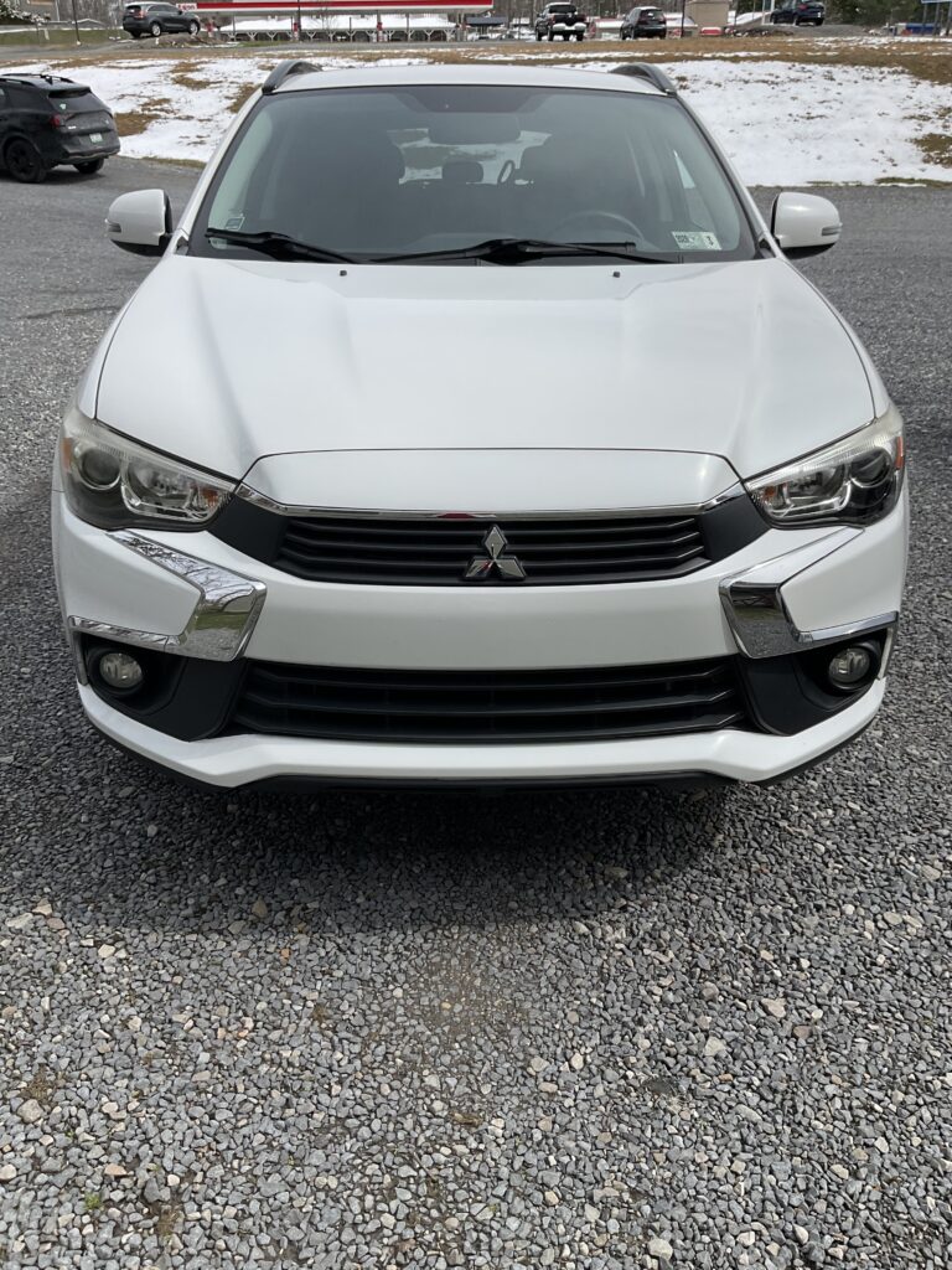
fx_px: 1063
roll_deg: +1.0
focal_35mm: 29
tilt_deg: -28.1
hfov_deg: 48.2
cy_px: 635
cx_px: 476
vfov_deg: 61.7
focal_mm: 3
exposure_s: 1/2667
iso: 16
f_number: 1.8
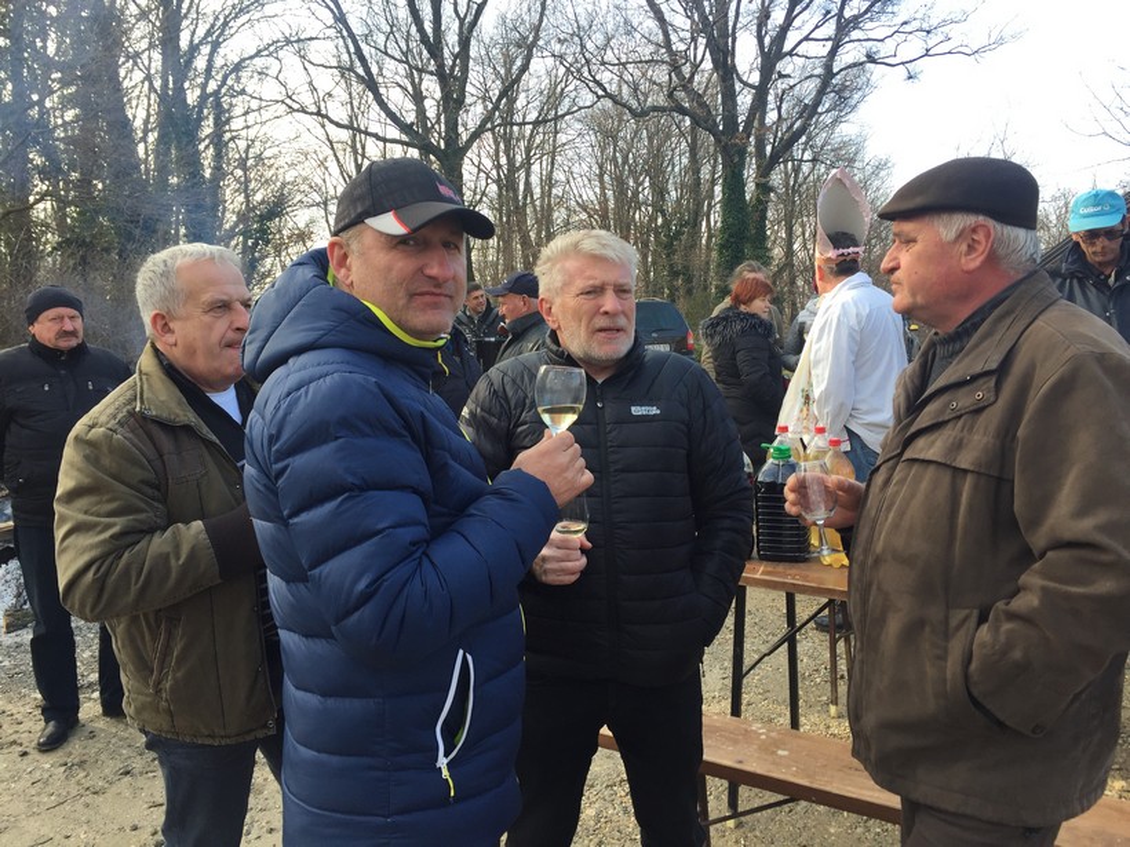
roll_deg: +1.2
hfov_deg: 61.7
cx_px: 565
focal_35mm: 29
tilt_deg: -5.9
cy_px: 424
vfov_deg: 48.2
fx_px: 947
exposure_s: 1/302
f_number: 2.2
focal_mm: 4.15
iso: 32
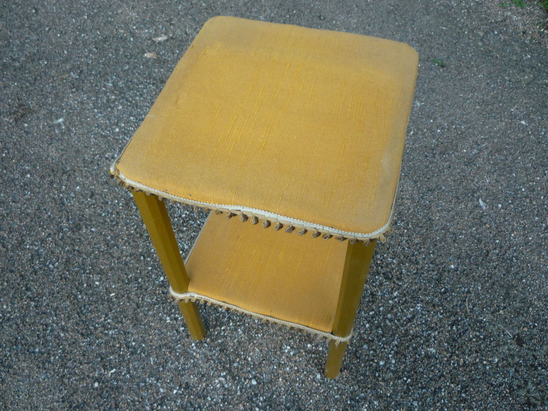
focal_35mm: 30
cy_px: 206
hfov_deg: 60.0
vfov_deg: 46.8
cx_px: 274
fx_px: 475
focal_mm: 5.2
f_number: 3.3
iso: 100
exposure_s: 1/40
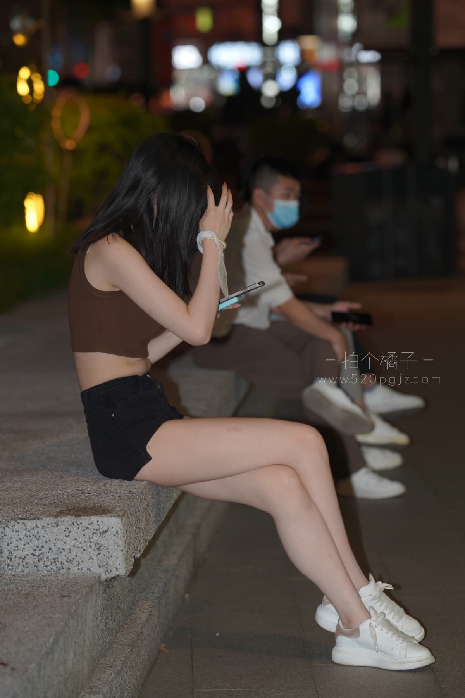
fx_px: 2615
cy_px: 349
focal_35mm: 135
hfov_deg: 10.2
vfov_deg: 15.2
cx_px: 232
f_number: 3.2
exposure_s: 1/200
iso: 640
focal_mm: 135
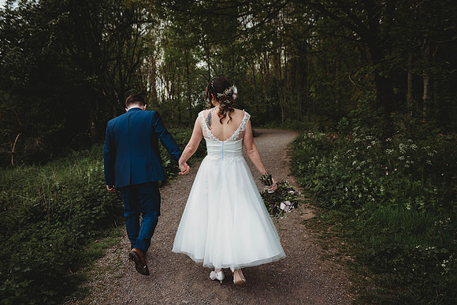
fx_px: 368
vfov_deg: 45.0
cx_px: 228
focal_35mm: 29
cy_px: 152
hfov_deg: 63.6
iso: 200
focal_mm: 29
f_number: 4
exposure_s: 1/1250
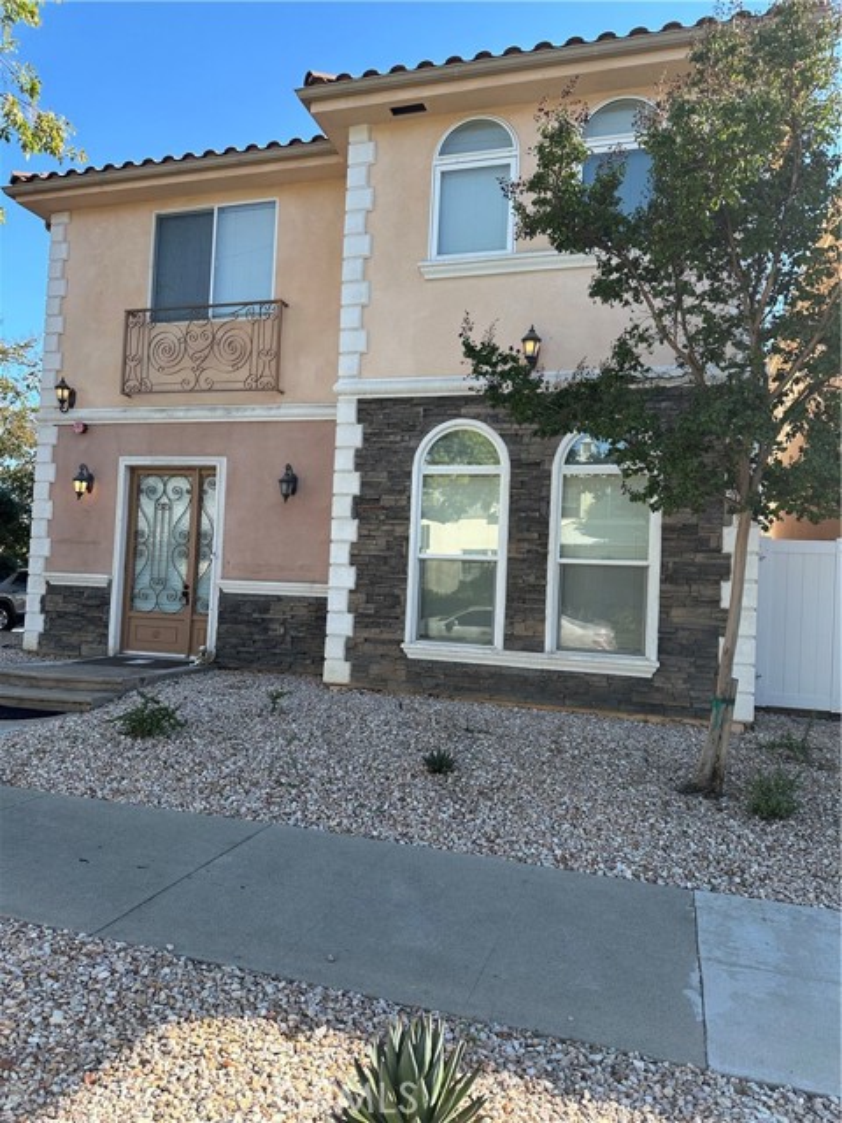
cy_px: 562
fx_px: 778
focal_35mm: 24
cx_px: 421
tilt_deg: +4.1
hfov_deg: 56.8
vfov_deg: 71.6
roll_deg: -2.9
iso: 80
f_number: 1.78
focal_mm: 6.86
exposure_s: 1/1198
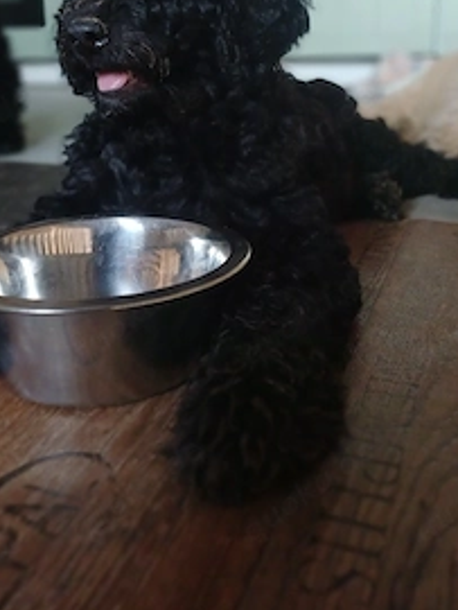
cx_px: 185
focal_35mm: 37
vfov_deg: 48.4
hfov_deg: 38.6
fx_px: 652
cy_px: 163
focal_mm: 4.65
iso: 400
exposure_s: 1/33.4
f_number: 1.8
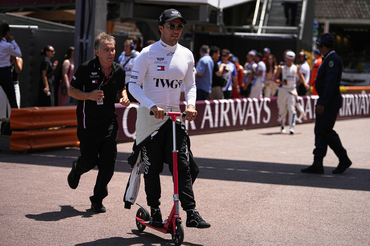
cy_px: 123
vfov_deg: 13.8
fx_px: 1017
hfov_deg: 20.6
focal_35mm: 99
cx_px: 185
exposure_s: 1/10000
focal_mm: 99
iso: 400
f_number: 3.2
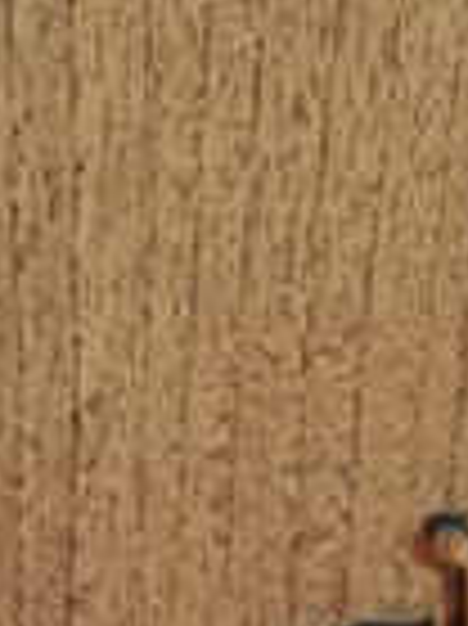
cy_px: 113
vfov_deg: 16.4
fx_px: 2148
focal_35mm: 119
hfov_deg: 12.4
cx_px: 153
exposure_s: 1/33.3
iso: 1000
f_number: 1.8
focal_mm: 3.98
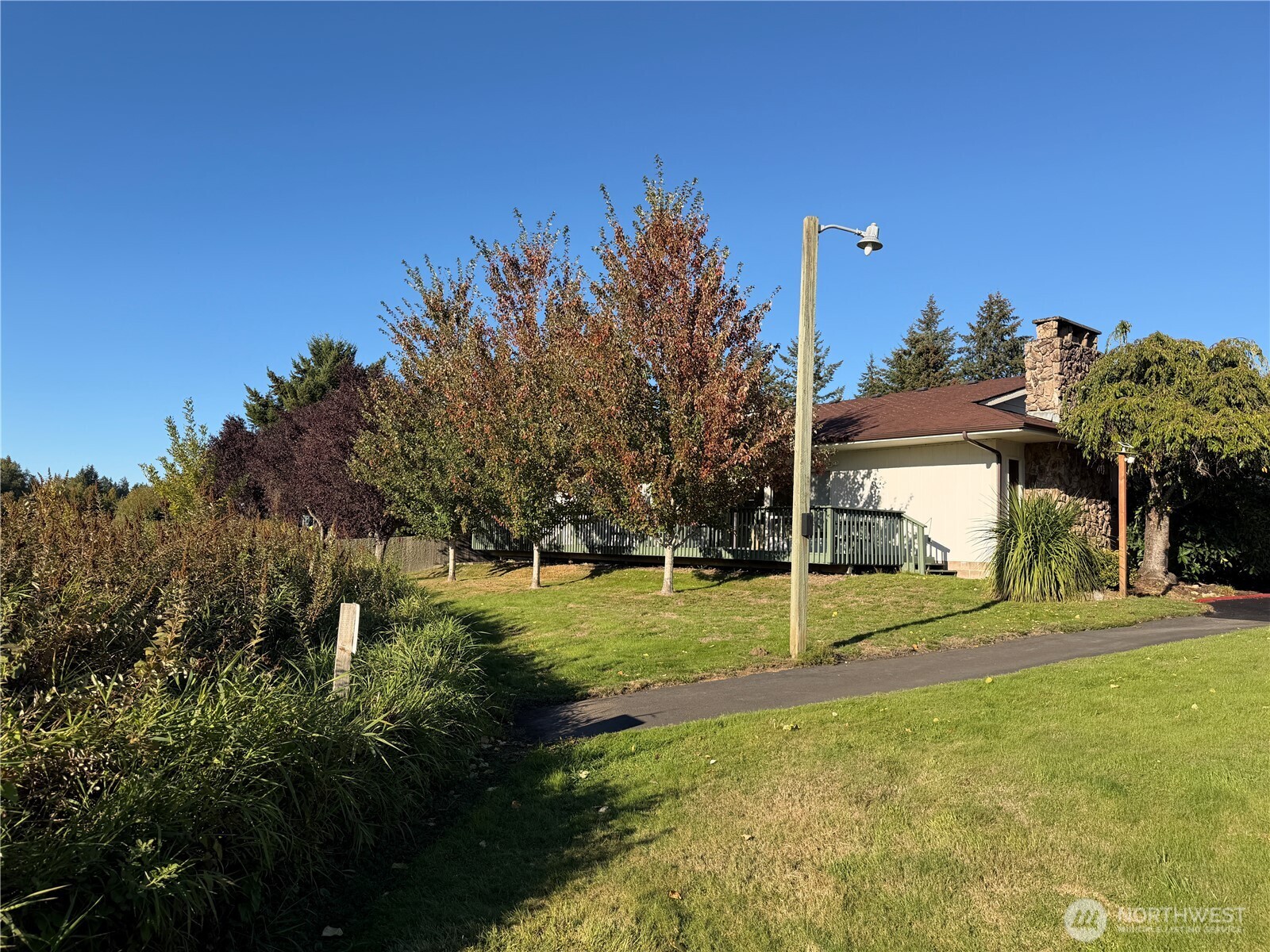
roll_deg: -0.7
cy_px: 476
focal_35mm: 24
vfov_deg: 56.8
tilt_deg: +4.7
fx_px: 881
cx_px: 635
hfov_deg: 71.6
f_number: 1.78
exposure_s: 1/2801
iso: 80
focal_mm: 6.76
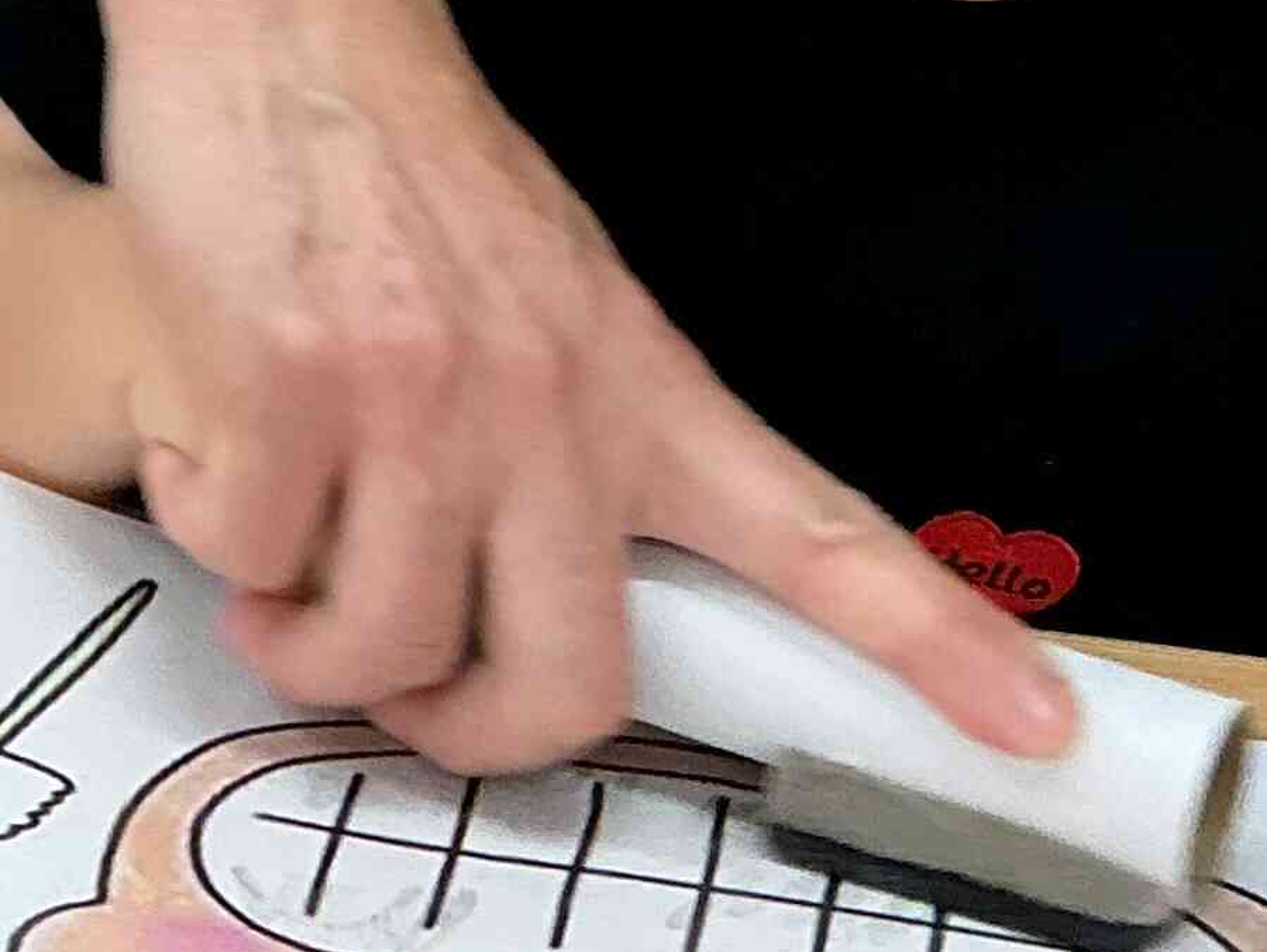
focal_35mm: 130
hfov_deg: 14.5
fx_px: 4760
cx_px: -361
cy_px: -145
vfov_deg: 11.2
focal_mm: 3
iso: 64
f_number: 1.8
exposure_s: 1/120
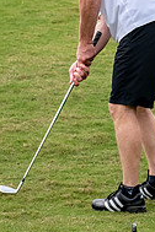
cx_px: 97
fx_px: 4624
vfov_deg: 2.9
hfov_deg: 1.9
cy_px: 44
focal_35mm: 716
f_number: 5.6
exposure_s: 1/2000
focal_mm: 200
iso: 1400
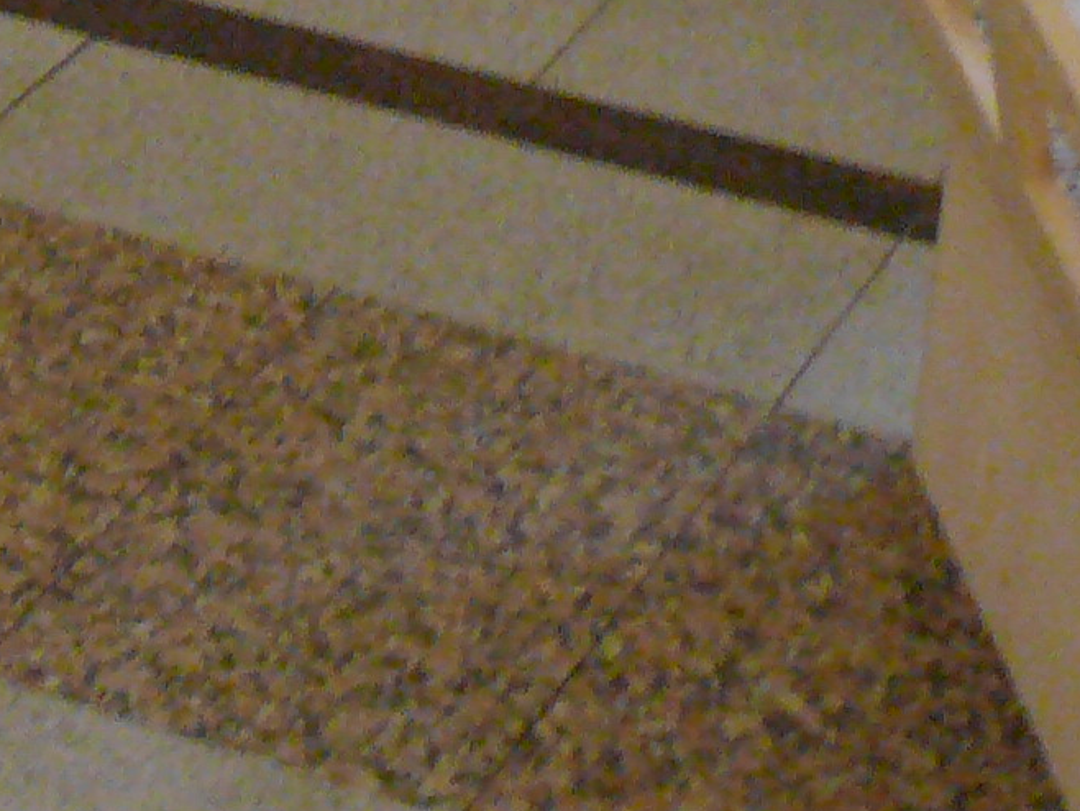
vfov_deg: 7.2
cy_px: -1072
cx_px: -1303
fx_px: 6055
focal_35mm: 194
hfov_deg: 9.3
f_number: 2.8
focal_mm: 7.4
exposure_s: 1/30
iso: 320
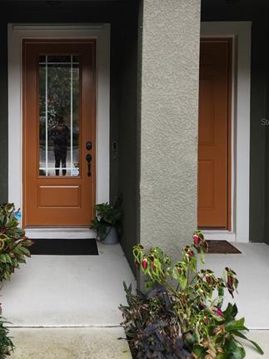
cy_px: 122
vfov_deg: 45.1
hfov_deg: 34.2
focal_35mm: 41
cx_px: 59
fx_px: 425
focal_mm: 5.4
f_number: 1.8
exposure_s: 1/180
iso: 64
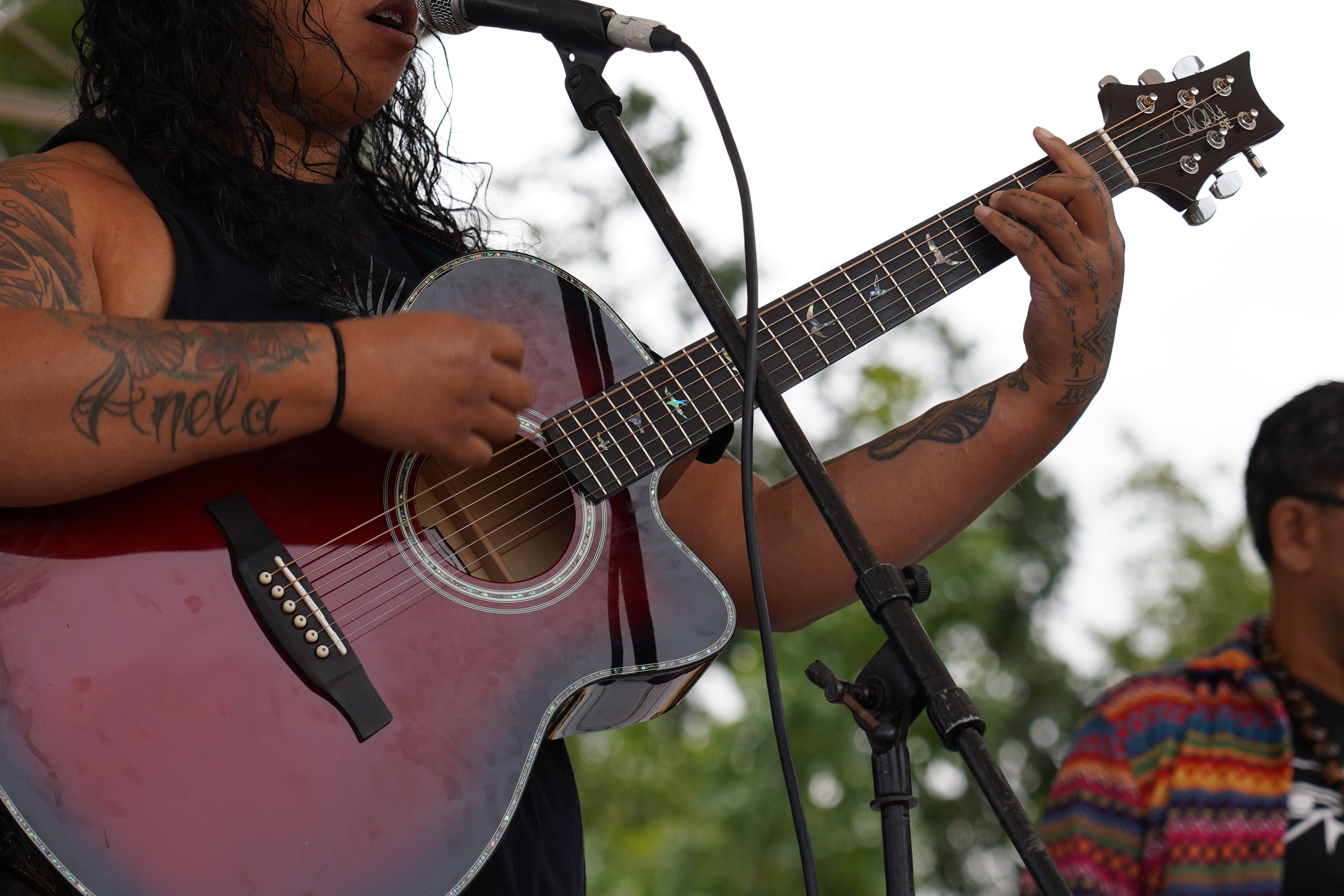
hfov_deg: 12.1
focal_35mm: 170
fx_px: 6346
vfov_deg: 8.1
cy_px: 175
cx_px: 523
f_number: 5
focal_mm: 105
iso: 100
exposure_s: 1/250
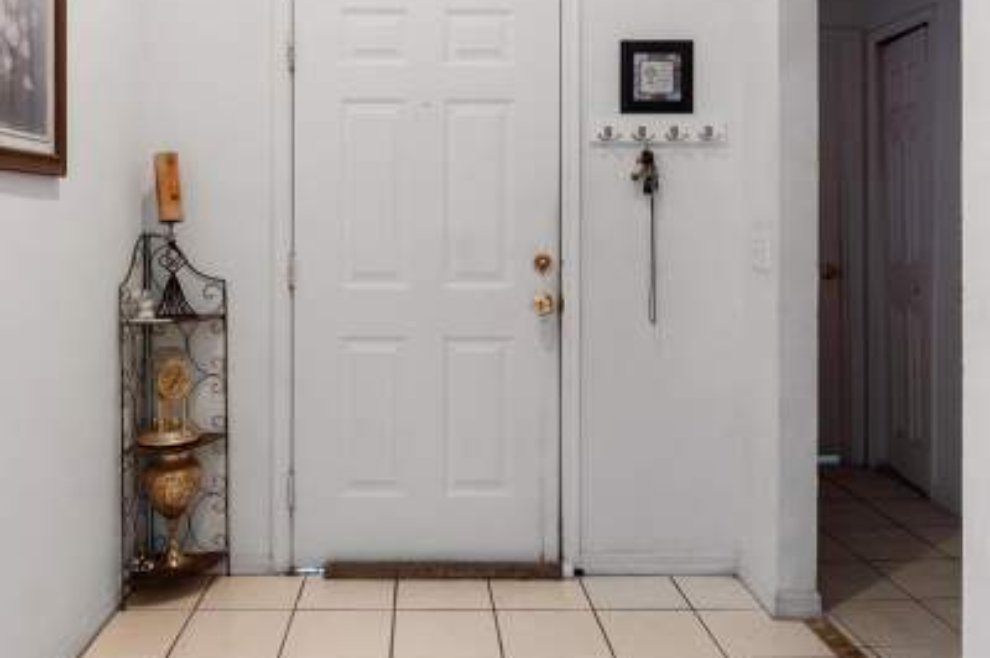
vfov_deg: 43.2
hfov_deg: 61.6
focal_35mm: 30
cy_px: 245
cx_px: 416
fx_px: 824
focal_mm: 10
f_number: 9
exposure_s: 1.6
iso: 100
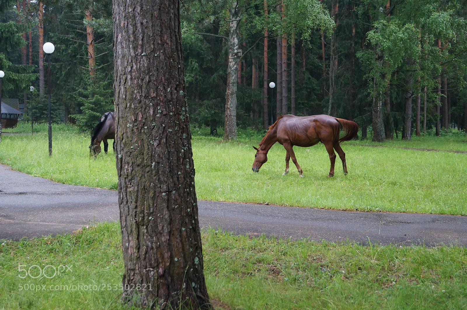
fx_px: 583
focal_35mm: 45
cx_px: 234
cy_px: 155
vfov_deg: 29.8
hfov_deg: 43.6
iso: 800
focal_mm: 30
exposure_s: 1/160
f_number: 4.5
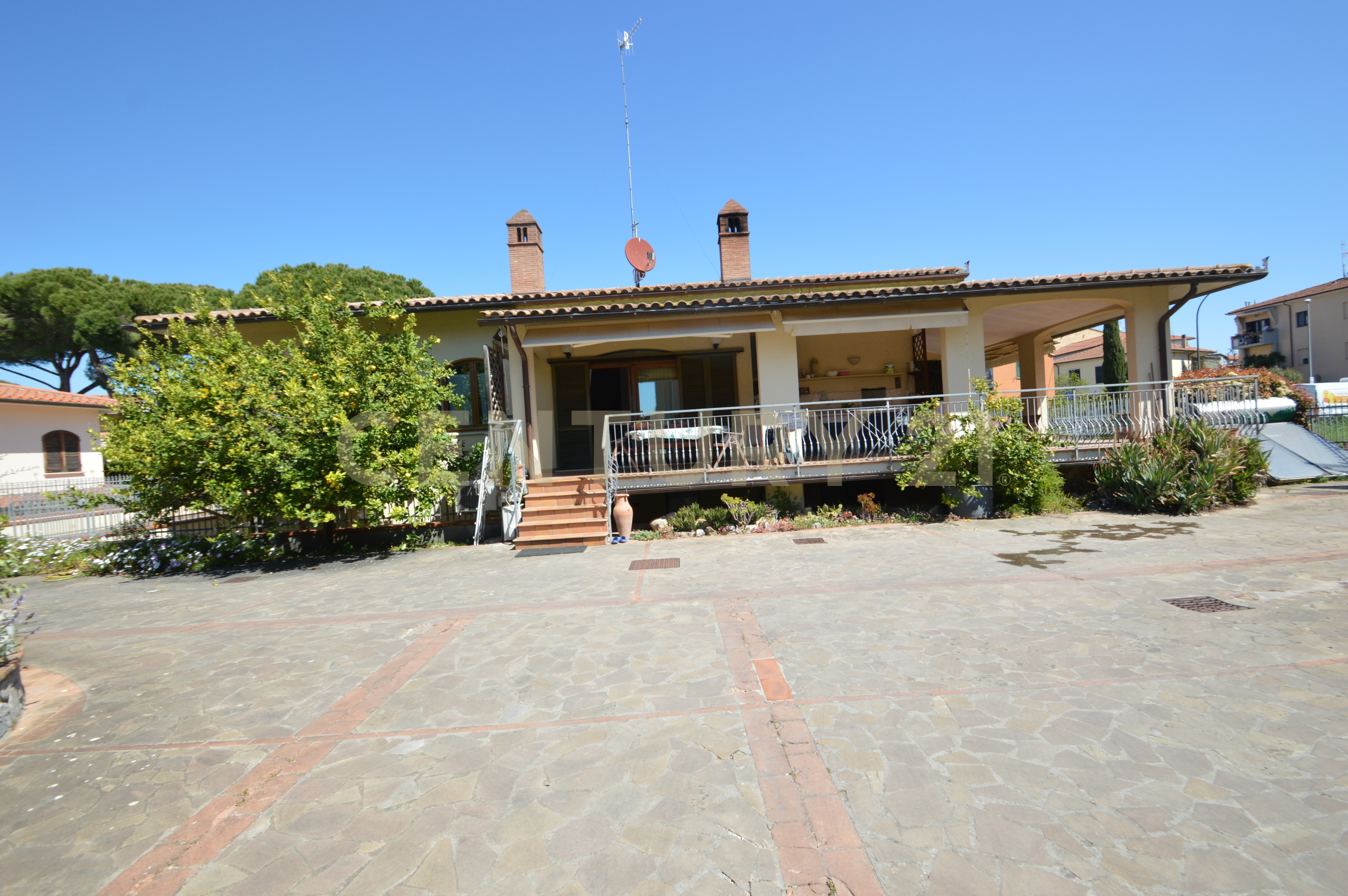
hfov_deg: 100.4
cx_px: 674
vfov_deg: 77.2
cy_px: 448
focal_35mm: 15
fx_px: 561
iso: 100
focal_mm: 10
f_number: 7.1
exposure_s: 1/200
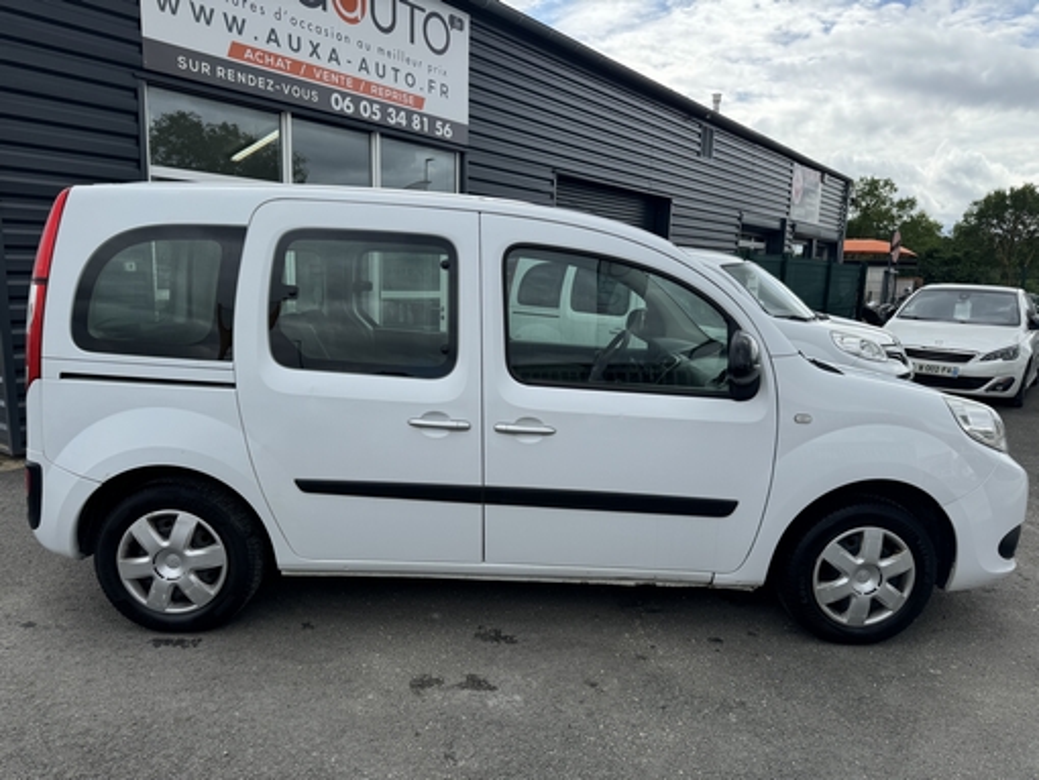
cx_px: 520
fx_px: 721
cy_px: 390
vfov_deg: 56.9
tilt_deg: -9.1
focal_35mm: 24
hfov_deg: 71.6
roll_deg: -1.5
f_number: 1.78
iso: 80
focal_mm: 6.76
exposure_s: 1/2833
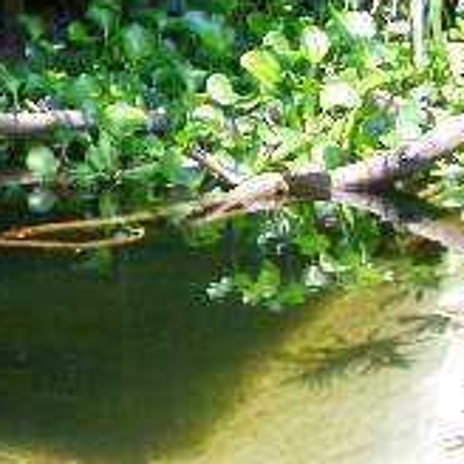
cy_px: 11
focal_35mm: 121
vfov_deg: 14.2
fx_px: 1835
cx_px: -105
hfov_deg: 14.0
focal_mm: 5.8
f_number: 2.6
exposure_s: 1/640
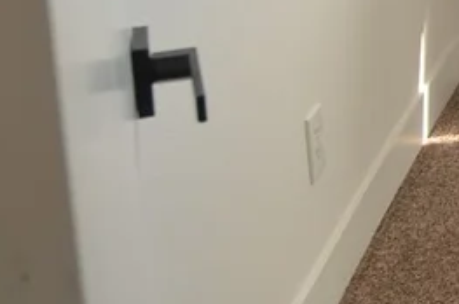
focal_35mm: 105
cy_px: -234
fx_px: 1336
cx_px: 845
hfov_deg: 16.2
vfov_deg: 12.0
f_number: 3.5
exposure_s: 1/100
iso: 200
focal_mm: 18
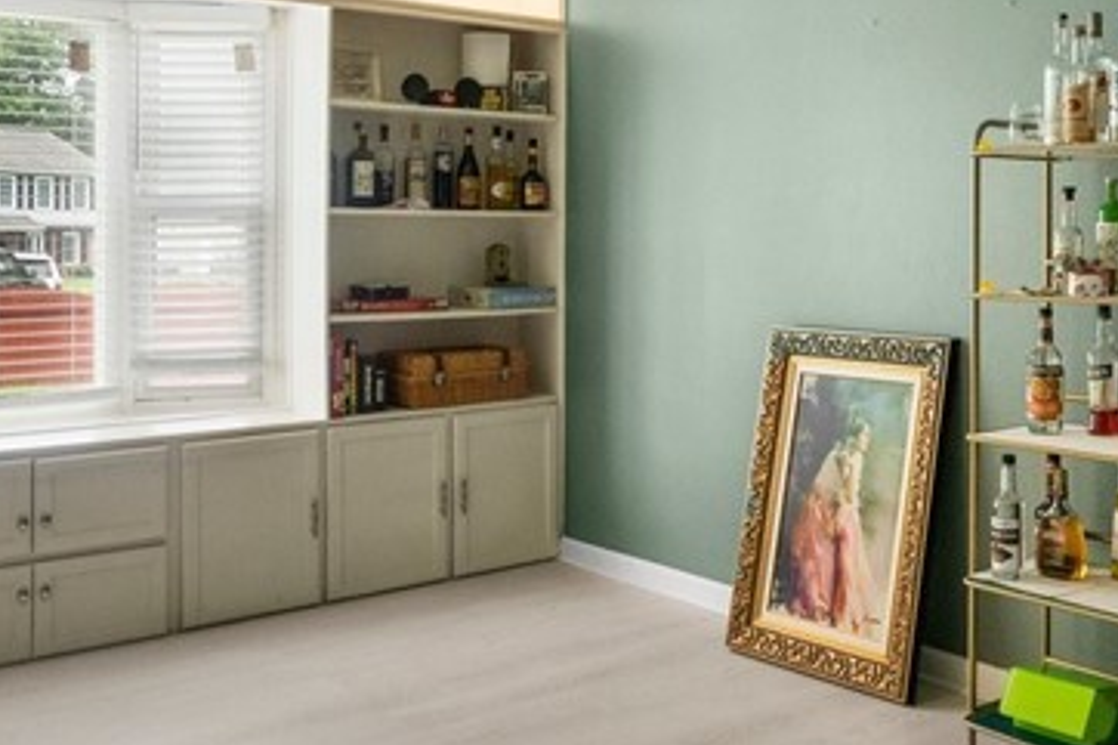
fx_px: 1304
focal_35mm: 42
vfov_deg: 31.8
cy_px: 311
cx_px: 849
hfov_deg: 44.7
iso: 1000
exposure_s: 1/40
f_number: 7.1
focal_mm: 14
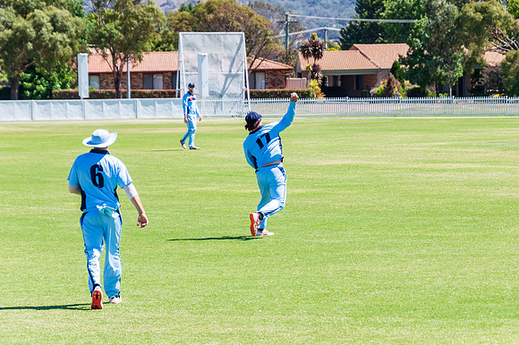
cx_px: 289
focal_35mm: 241
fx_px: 3478
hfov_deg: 8.5
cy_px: 153
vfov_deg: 5.7
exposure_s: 1/1250
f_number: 6.3
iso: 400
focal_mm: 145
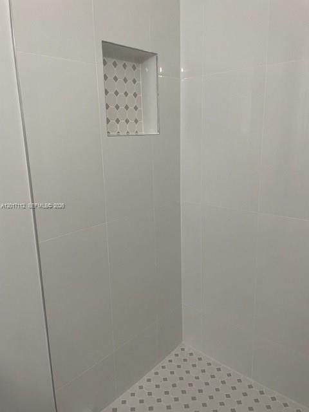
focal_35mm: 26
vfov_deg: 67.3
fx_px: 309
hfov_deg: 53.1
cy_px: 206
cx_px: 154
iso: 125
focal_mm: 4.2
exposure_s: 1/64
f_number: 1.6
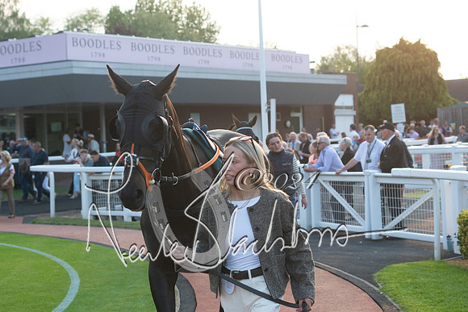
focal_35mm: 75
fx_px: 975
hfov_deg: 27.0
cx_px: 234
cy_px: 156
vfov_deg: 18.2
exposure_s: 1/1250
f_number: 3.5
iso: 640
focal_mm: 50
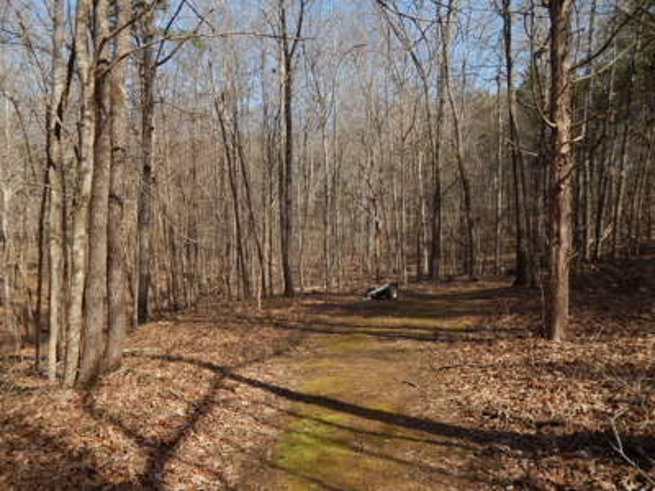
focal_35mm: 31
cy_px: 246
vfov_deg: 45.4
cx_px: 328
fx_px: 587
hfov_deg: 58.4
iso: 200
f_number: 3.2
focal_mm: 5.6
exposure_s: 1/1250
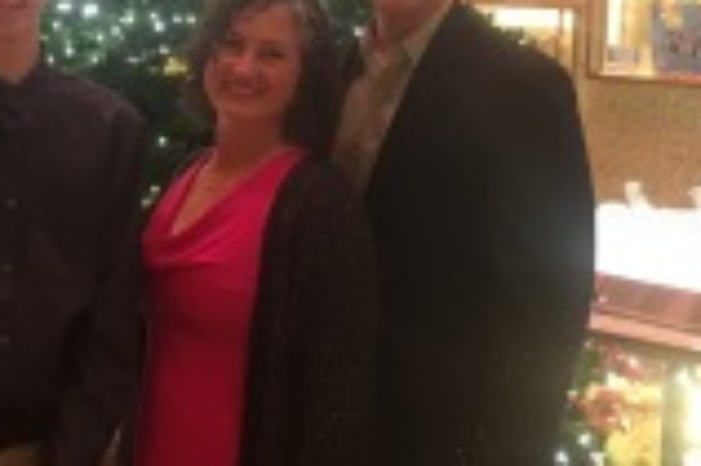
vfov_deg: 19.0
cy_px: 27
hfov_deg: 28.4
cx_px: 164
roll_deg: -1.8
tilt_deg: -0.4
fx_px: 1362
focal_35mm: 70
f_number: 2.2
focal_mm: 4.15
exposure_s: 1/15
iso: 250
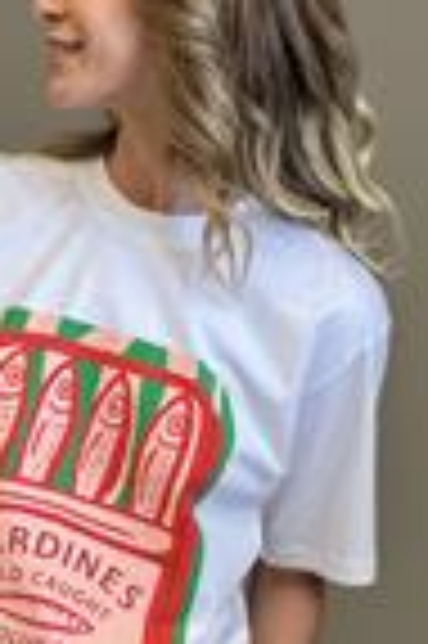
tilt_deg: -13.0
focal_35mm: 144
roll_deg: -0.2
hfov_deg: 9.5
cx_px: 41
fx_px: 2574
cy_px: 606
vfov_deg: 14.1
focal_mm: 6.86
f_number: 1.78
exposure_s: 1/50
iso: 80
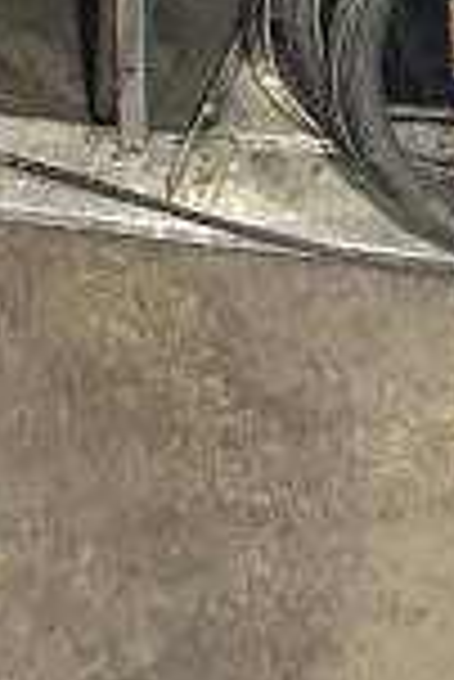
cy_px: -1002
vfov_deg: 12.0
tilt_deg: -7.5
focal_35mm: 134
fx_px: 2529
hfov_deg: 10.1
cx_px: 521
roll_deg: -0.2
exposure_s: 1/60
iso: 800
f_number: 1.78
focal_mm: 6.86
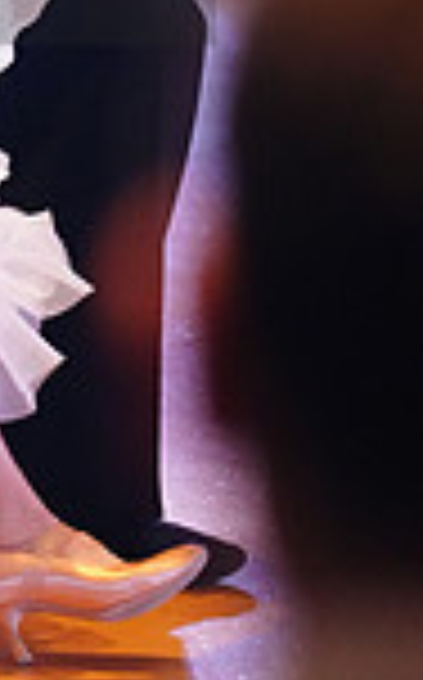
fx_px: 13873
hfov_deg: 1.7
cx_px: -403
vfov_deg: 2.8
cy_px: -104
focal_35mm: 750
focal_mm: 191
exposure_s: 1/400
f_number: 2.8
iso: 5000
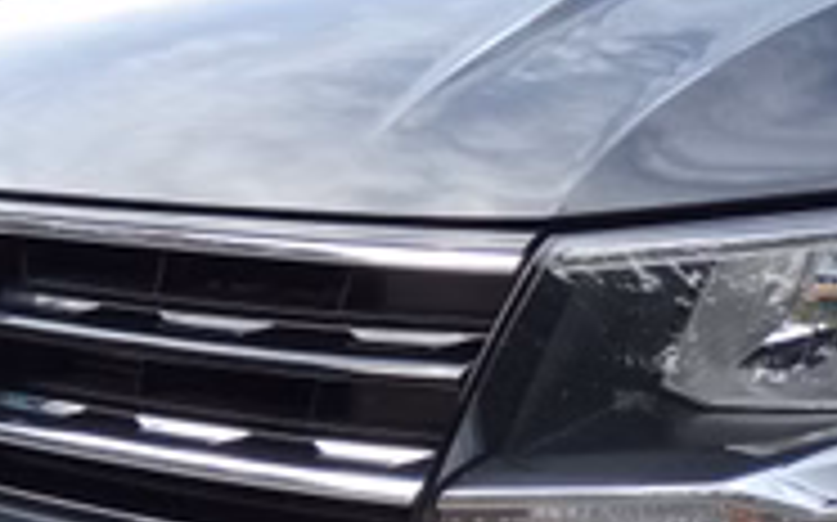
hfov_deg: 21.2
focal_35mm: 91
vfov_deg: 14.3
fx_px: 2075
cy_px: 400
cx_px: 999
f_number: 2.8
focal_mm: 3.6
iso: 80
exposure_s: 1/200
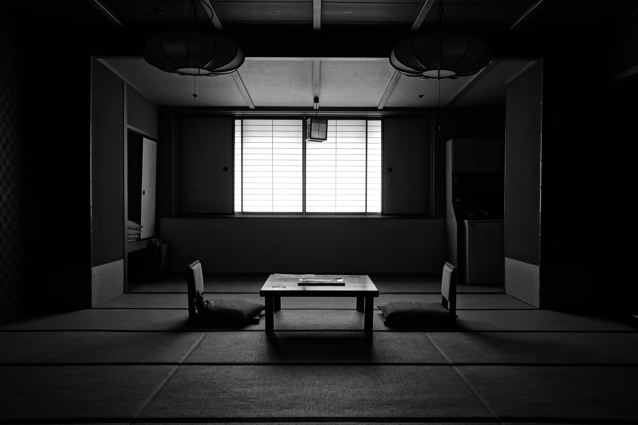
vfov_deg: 42.3
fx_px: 549
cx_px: 324
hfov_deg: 60.3
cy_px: 212
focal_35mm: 31
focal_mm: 20
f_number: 5.6
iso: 200
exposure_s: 1/10
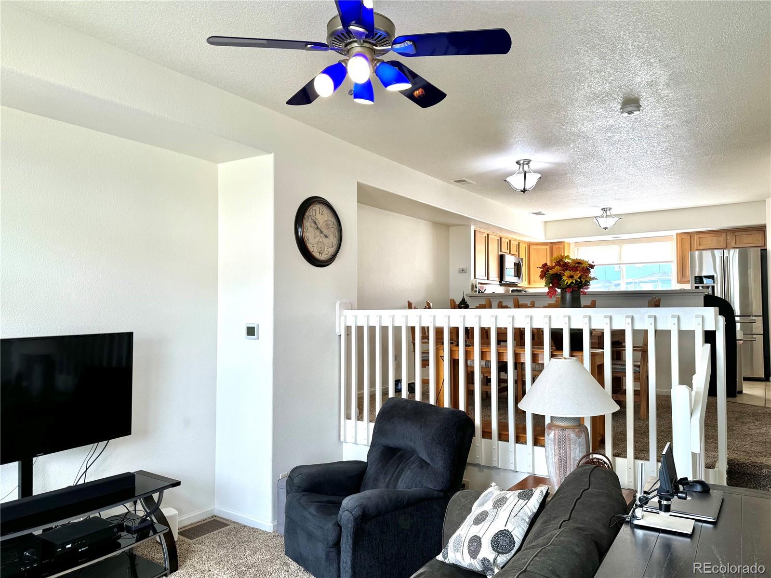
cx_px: 386
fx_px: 535
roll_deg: +1.2
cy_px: 289
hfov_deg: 71.6
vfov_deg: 56.8
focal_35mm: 24
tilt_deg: +2.1
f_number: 1.78
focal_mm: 6.76
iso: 80
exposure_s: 1/120
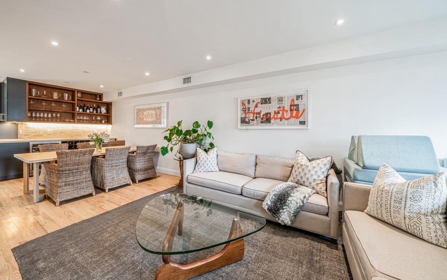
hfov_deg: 109.2
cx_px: 211
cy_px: 133
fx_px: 158
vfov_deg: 82.8
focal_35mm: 13
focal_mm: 12
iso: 200
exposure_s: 1
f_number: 11
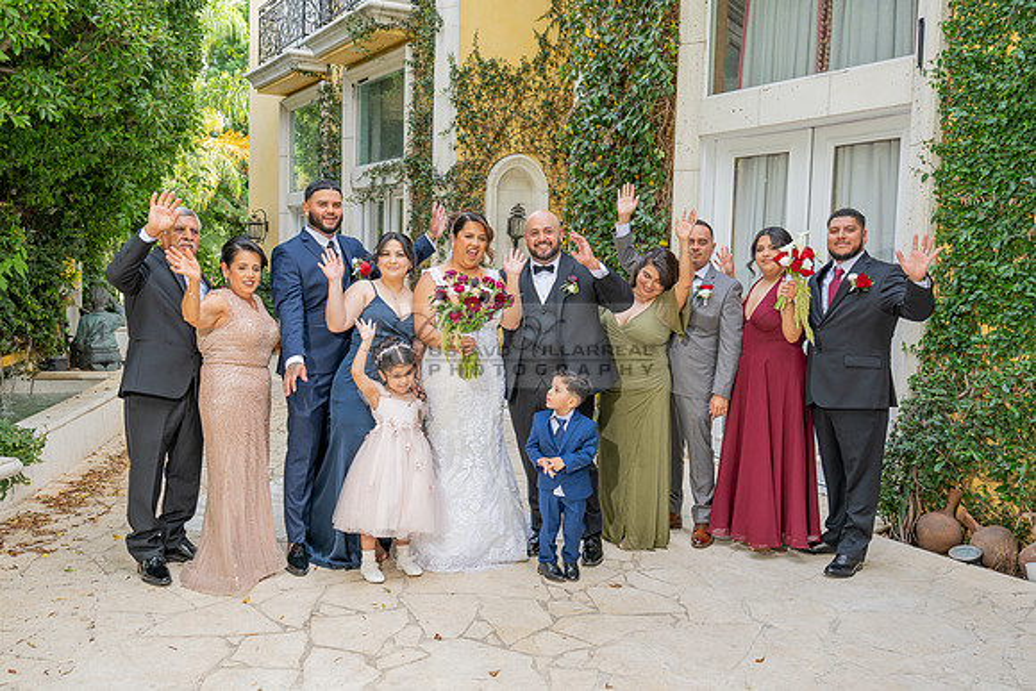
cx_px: 518
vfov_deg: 41.1
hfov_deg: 58.7
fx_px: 921
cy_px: 346
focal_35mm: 32
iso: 200
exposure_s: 1/200
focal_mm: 32
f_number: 4.5
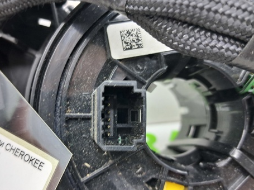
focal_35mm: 38
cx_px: 113
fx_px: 278
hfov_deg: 48.9
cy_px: 108
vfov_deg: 37.6
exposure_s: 1/50
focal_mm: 4
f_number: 1.8
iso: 64
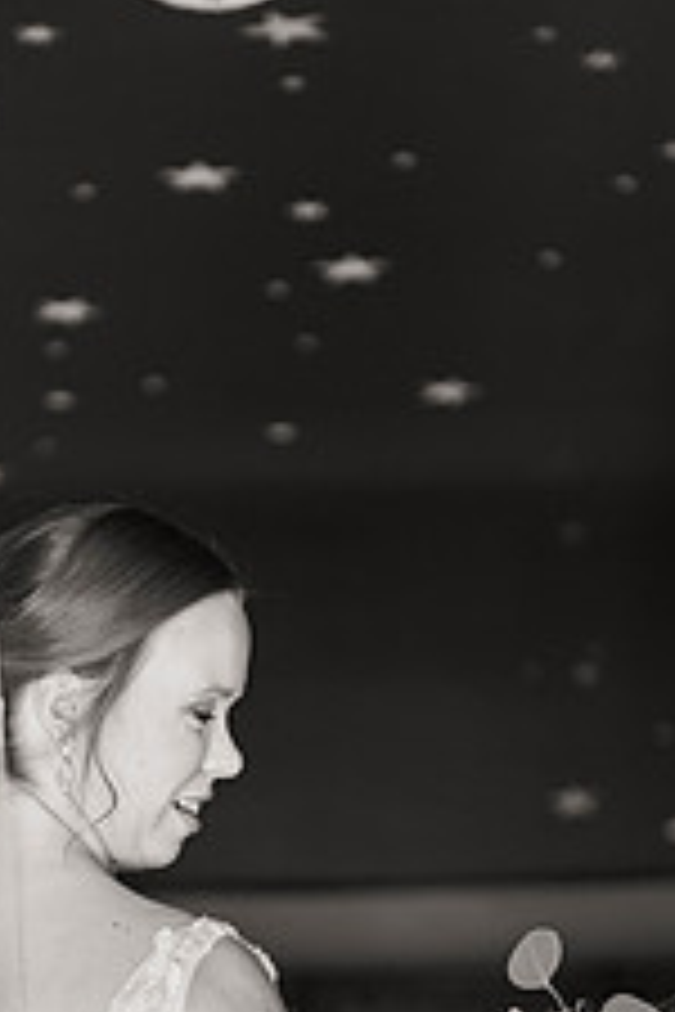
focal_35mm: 140
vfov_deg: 14.6
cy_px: 819
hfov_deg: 9.8
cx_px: 176
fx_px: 3937
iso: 2000
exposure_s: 1/200
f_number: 2.8
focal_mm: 70
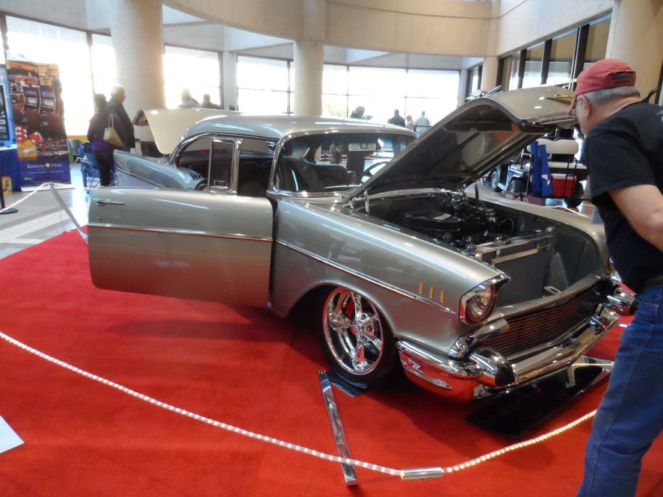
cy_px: 248
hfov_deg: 71.6
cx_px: 332
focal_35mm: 24
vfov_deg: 56.8
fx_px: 460
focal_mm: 4
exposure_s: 1/30
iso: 400
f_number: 3.2
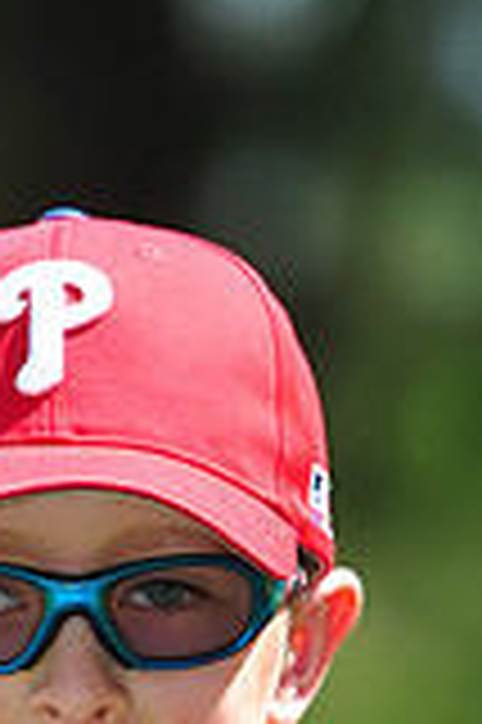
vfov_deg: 2.9
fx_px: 14490
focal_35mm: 720
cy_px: 1057
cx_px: 50
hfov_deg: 1.9
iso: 200
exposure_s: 1/640
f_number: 4.5
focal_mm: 200
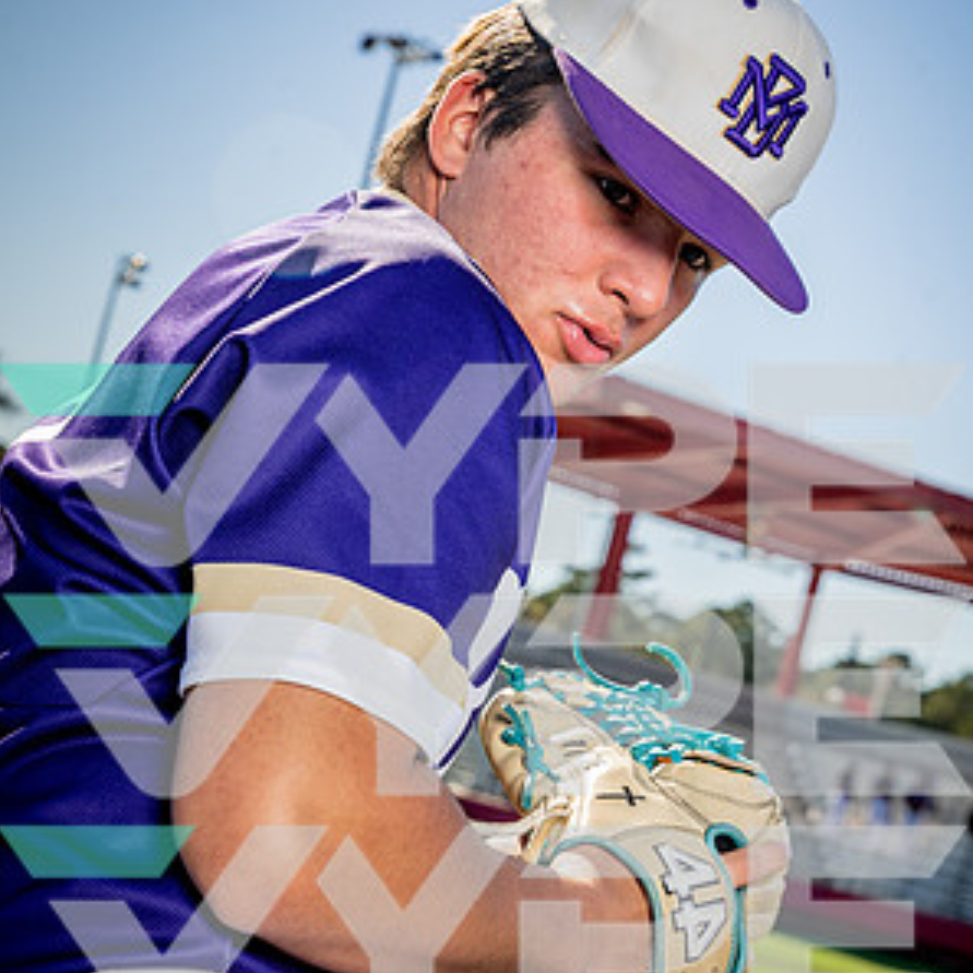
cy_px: 698
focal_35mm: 90
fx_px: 2862
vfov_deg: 19.2
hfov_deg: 19.3
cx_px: 488
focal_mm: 70
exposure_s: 1/250
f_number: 8
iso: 125
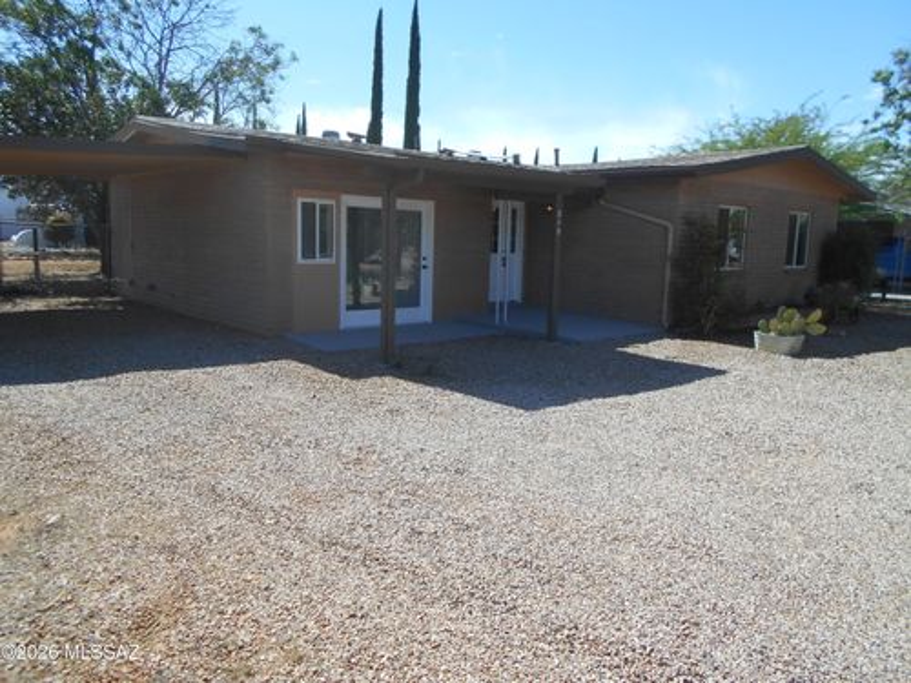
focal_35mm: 26
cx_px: 456
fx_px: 684
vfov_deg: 53.1
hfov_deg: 67.3
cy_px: 342
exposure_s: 1/800
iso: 80
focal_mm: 4.6
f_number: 3.2
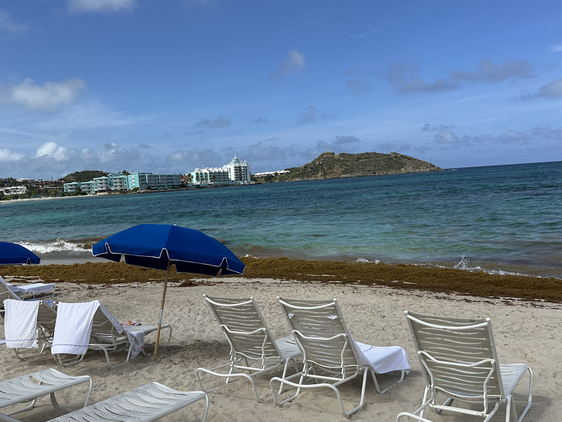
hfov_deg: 52.6
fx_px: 568
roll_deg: +3.6
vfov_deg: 40.7
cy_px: 226
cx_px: 257
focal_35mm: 35
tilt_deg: -4.7
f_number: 1.78
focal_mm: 6.86
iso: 80
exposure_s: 1/8197
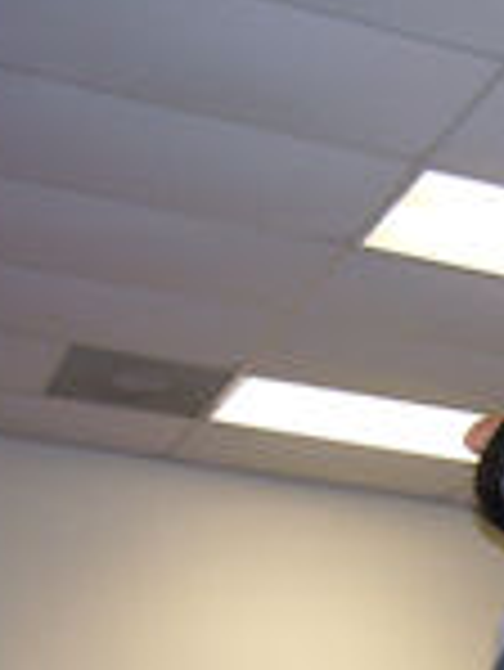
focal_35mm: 91
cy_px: 666
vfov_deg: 20.8
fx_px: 1764
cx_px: 760
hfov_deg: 15.0
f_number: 2.7
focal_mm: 5.6
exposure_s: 1/60
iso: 125
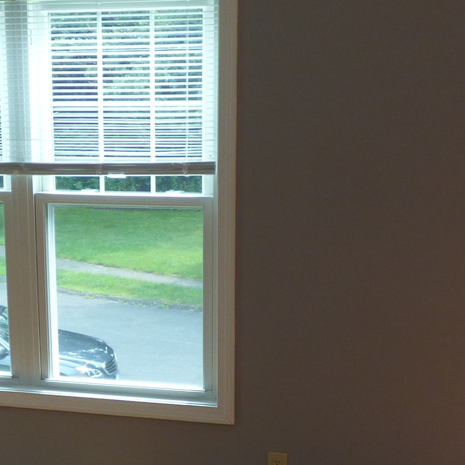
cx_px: 153
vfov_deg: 23.9
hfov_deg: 24.2
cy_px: 372
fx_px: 1079
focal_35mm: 71
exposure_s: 1/60
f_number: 2.8
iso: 100
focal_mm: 3.58
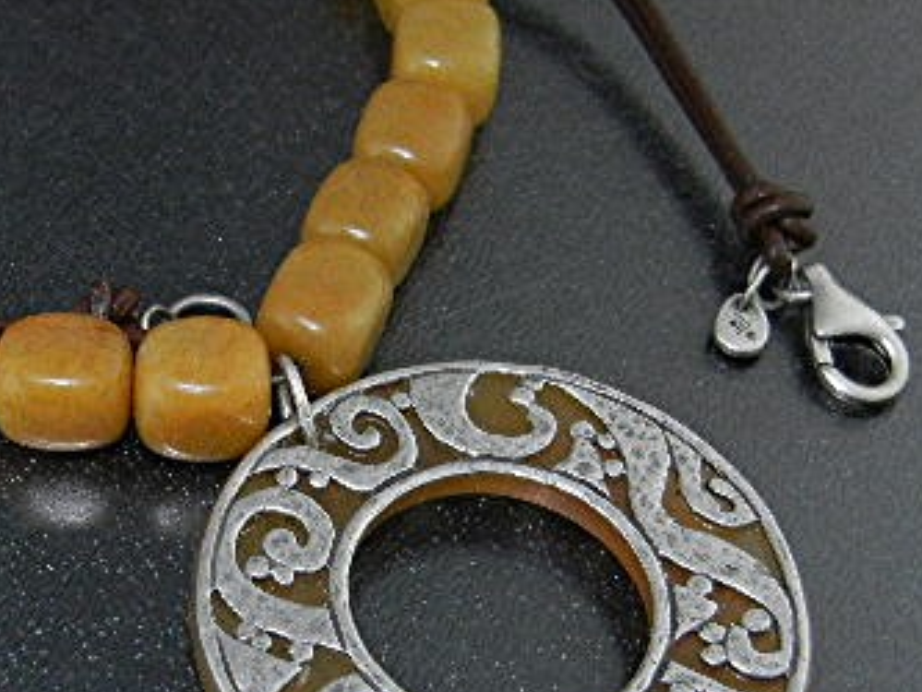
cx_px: 161
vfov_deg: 19.6
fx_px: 1998
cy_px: 374
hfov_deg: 25.5
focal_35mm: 75
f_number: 7.4
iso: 800
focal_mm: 7.1
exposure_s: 1/30
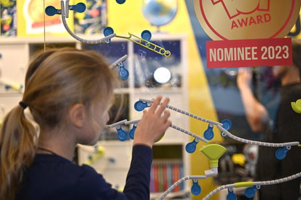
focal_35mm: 75
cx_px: 150
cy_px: 100
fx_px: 627
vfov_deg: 18.2
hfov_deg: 27.0
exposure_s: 1/100
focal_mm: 75
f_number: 2.8
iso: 250
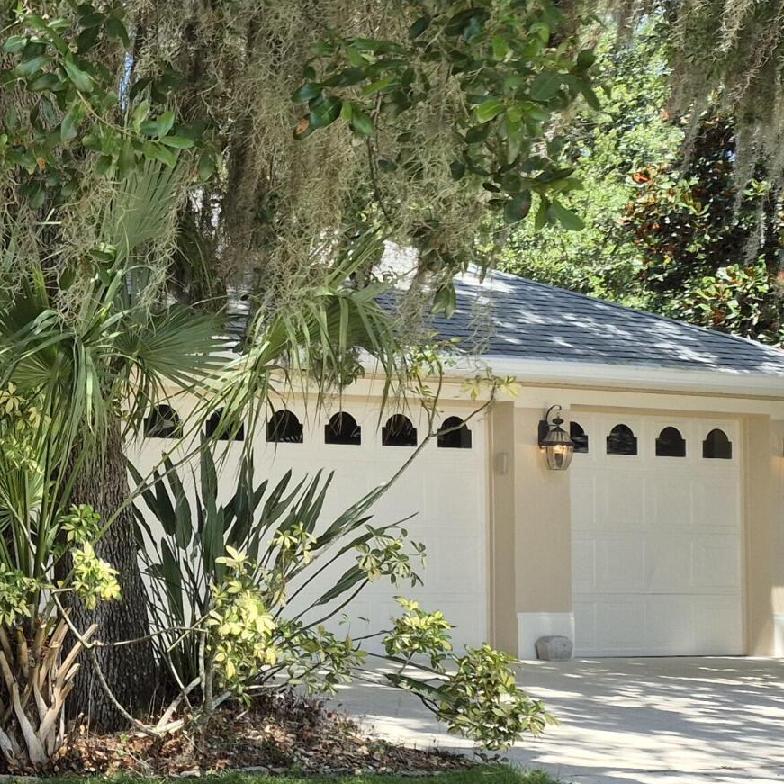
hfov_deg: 20.1
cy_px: 434
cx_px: -487
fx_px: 1794
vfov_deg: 24.6
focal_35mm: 70
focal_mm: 5.4
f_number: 1.8
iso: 25
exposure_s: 1/570
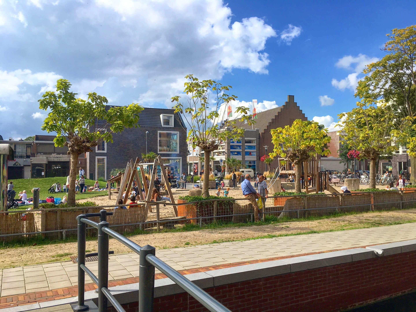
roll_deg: +0.2
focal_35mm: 29
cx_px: 208
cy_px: 156
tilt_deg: +0.9
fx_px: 349
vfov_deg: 48.2
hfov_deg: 61.7
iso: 25
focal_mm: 4.2
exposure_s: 1/1282
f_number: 2.2
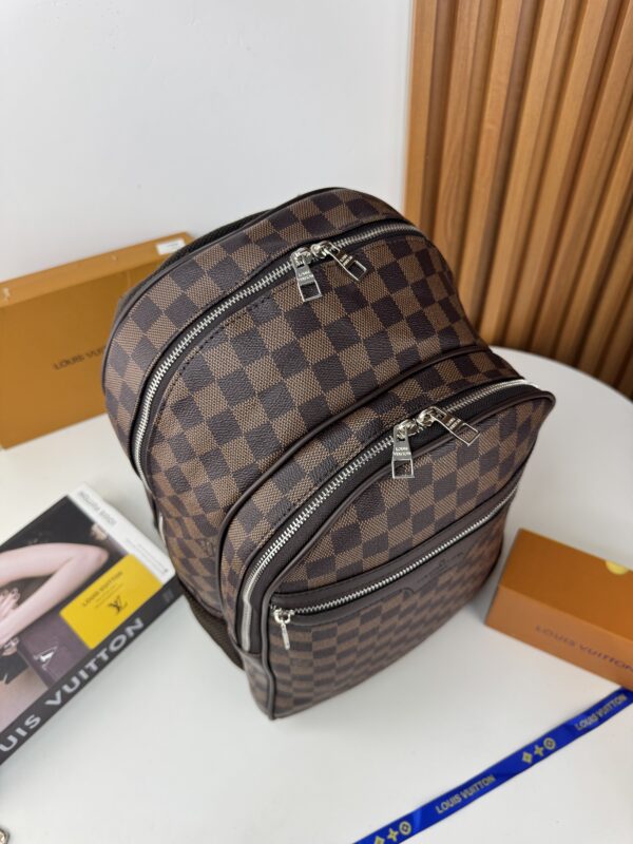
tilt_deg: -49.1
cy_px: 422
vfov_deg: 71.6
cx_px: 316
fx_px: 585
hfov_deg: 56.8
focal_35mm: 24
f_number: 1.78
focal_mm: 6.76
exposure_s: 1/179
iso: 64
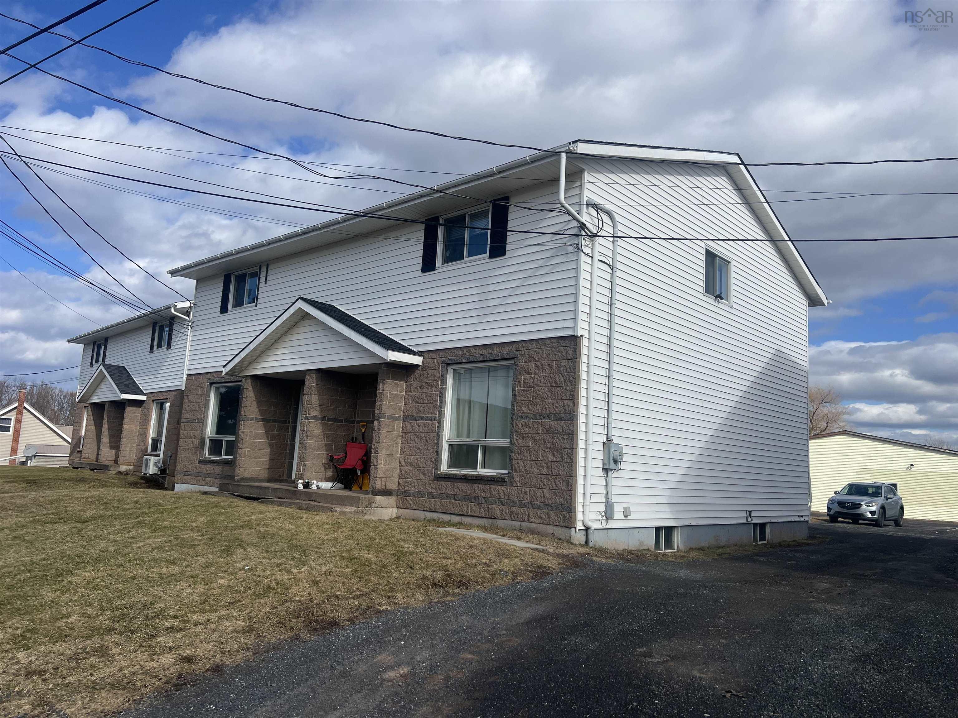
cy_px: 359
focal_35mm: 26
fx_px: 720
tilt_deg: +9.9
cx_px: 479
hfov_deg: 67.3
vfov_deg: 53.1
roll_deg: -3.1
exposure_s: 1/6579
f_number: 1.5
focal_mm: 5.7
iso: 50
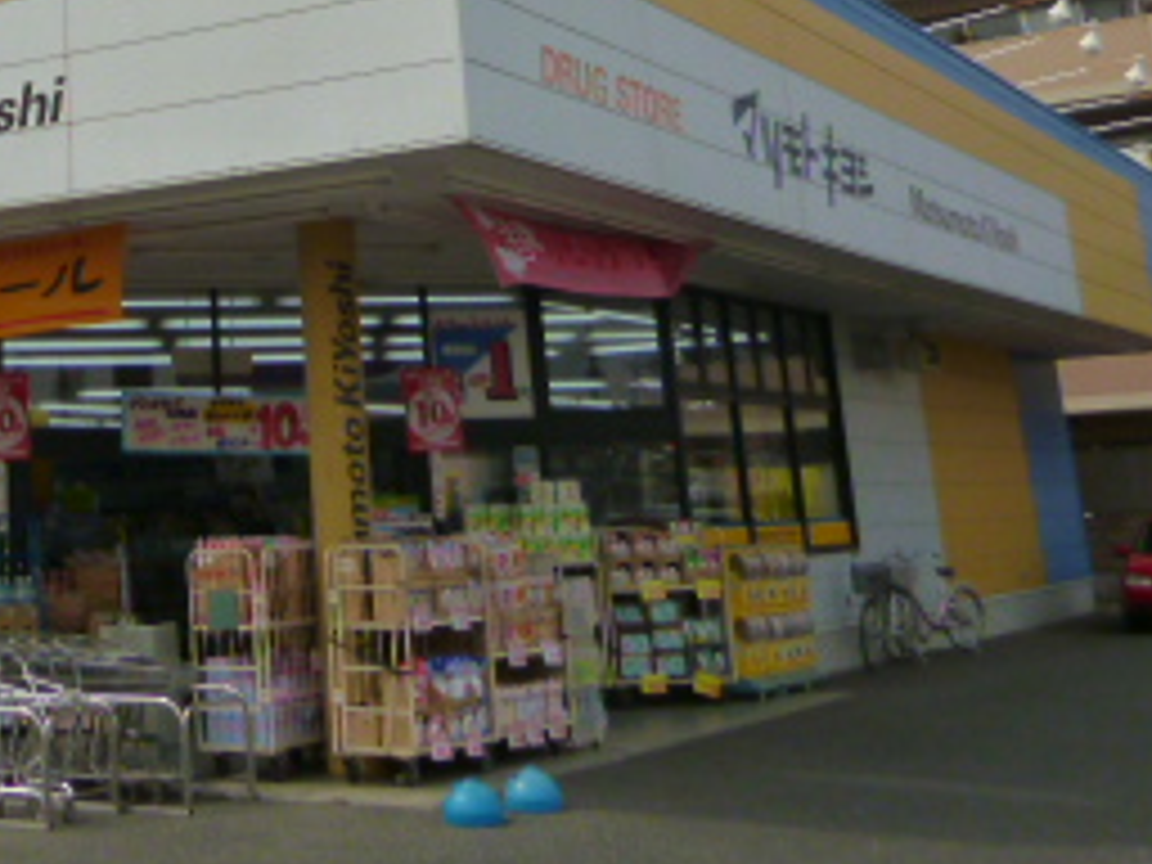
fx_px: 1997
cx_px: 76
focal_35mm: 60
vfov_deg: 22.3
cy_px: -207
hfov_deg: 30.5
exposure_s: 1/200
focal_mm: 4.3
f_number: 8
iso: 160
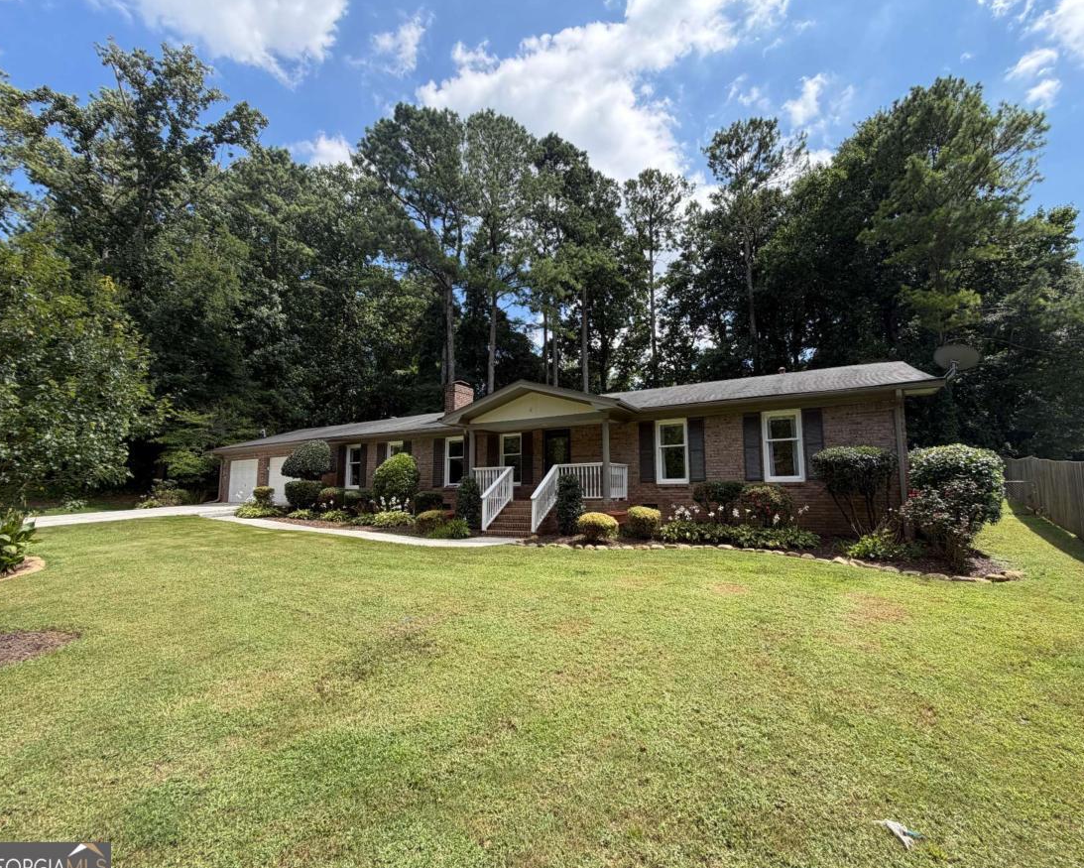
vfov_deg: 84.1
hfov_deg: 96.7
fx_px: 481
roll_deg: +1.1
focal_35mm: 15
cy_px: 440
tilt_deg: +6.5
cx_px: 571
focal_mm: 2.22
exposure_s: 1/613
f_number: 2.2
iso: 40
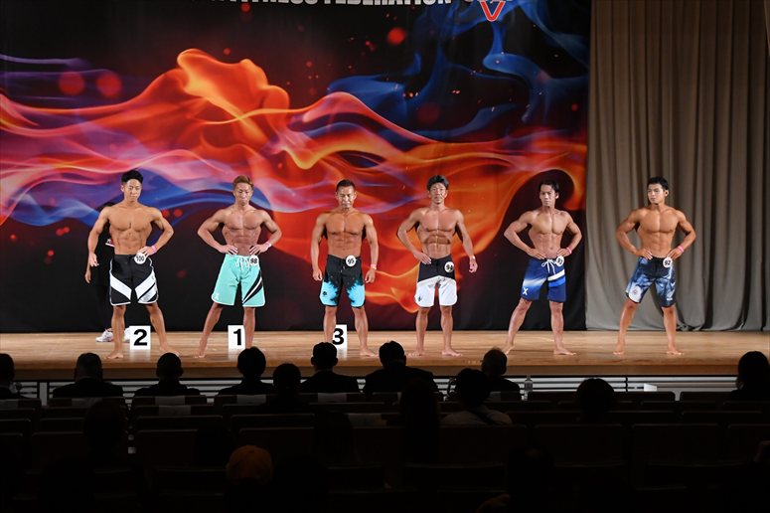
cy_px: 256
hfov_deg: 23.4
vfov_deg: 15.7
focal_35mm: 87
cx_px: 385
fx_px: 1860
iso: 3200
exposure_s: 1/400
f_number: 5.6
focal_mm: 58
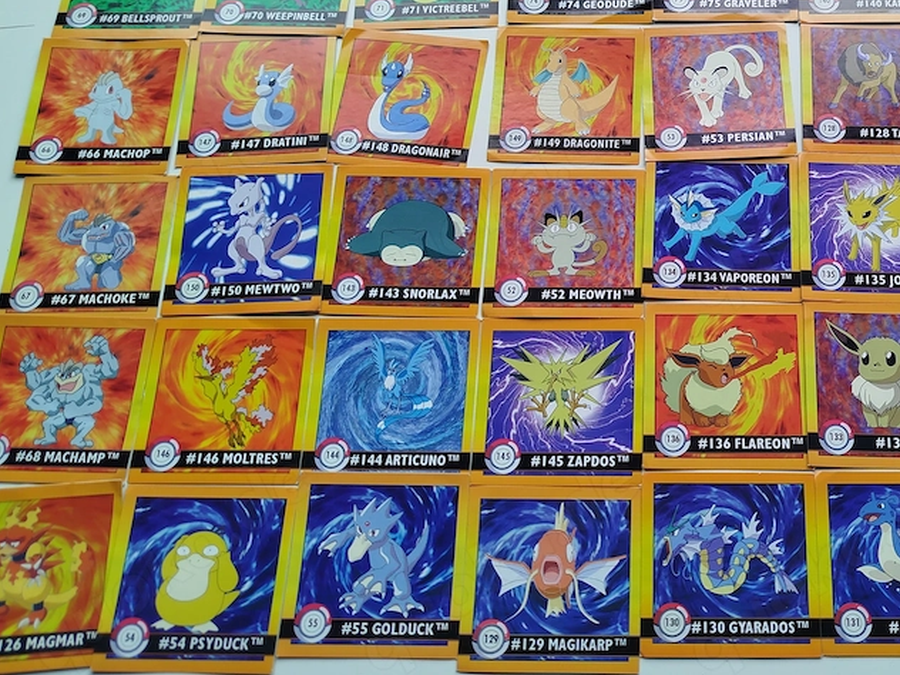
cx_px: 672
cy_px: 221
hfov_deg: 47.2
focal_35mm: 38
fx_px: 988
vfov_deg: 37.3
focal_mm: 5.31
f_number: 1.7
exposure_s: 1/145
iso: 50
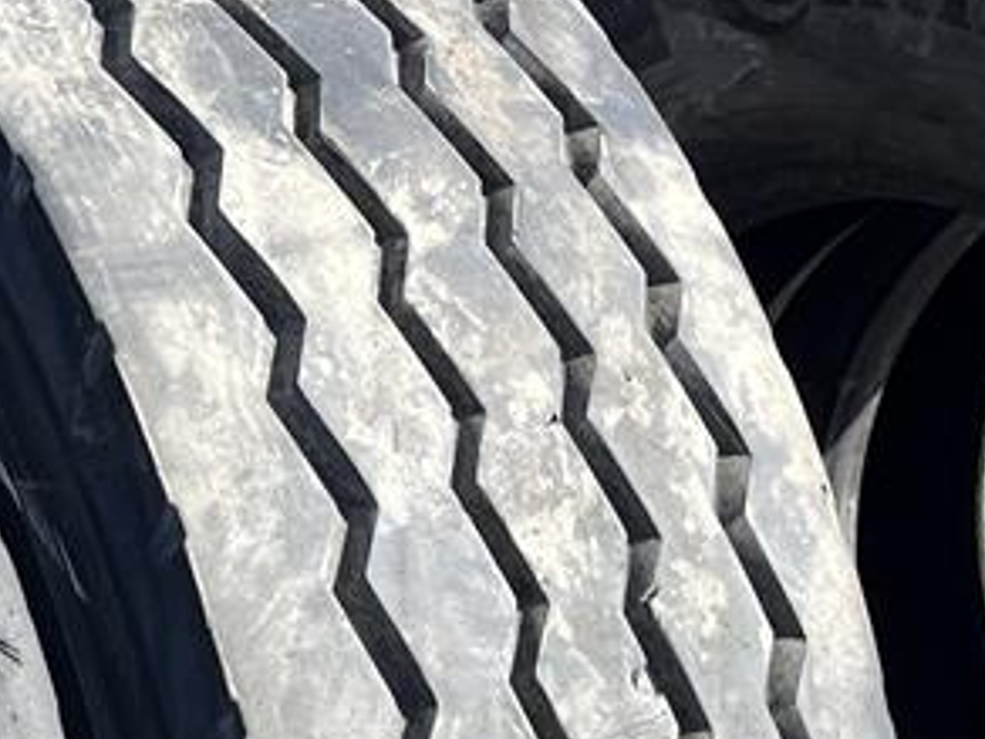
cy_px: 1117
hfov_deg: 17.8
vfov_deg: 13.1
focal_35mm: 107
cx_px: -81
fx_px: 3045
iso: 50
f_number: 1.6
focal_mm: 5.1
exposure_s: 1/1028
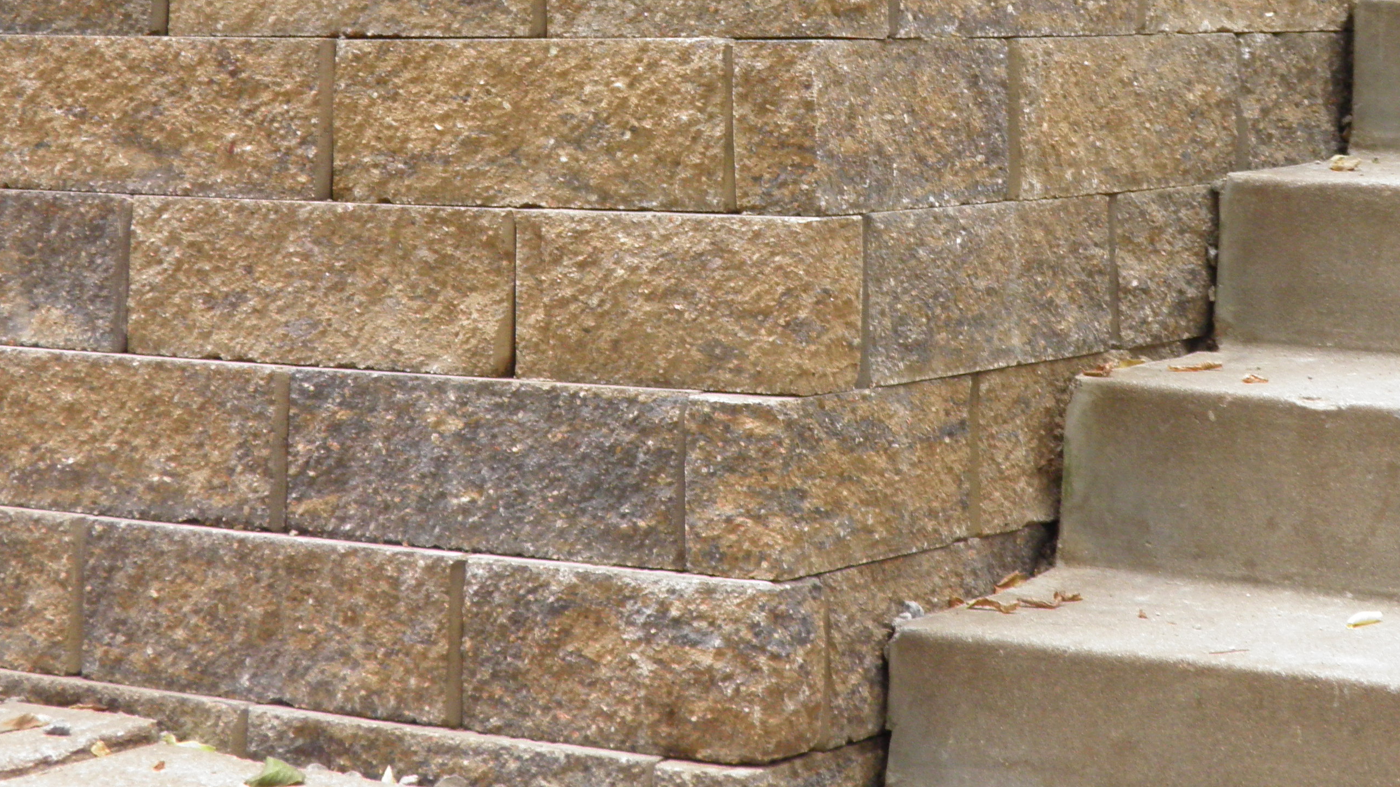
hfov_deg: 21.3
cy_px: -31
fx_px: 3712
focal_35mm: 100
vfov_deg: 12.0
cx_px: 799
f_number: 3.6
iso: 100
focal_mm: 10
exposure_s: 1/8
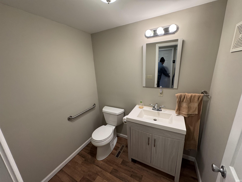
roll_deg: +2.5
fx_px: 98
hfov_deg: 102.1
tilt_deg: -18.4
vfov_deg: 85.7
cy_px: 91
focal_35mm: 14
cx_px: 121
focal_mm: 2.22
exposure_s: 1/120
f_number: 2.2
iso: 250
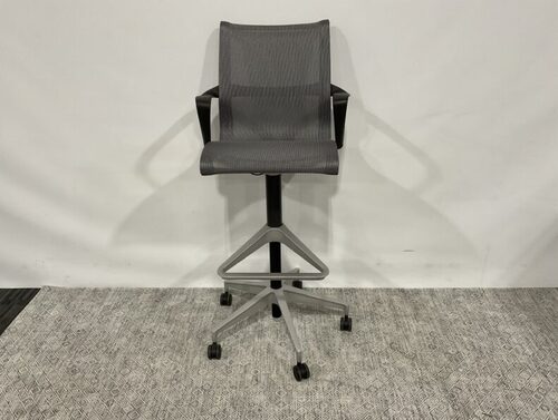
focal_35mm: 29
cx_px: 279
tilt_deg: -23.7
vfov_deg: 48.4
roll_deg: -0.4
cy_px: 210
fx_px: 468
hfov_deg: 61.6
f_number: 1.8
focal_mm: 3
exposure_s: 1/60
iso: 100
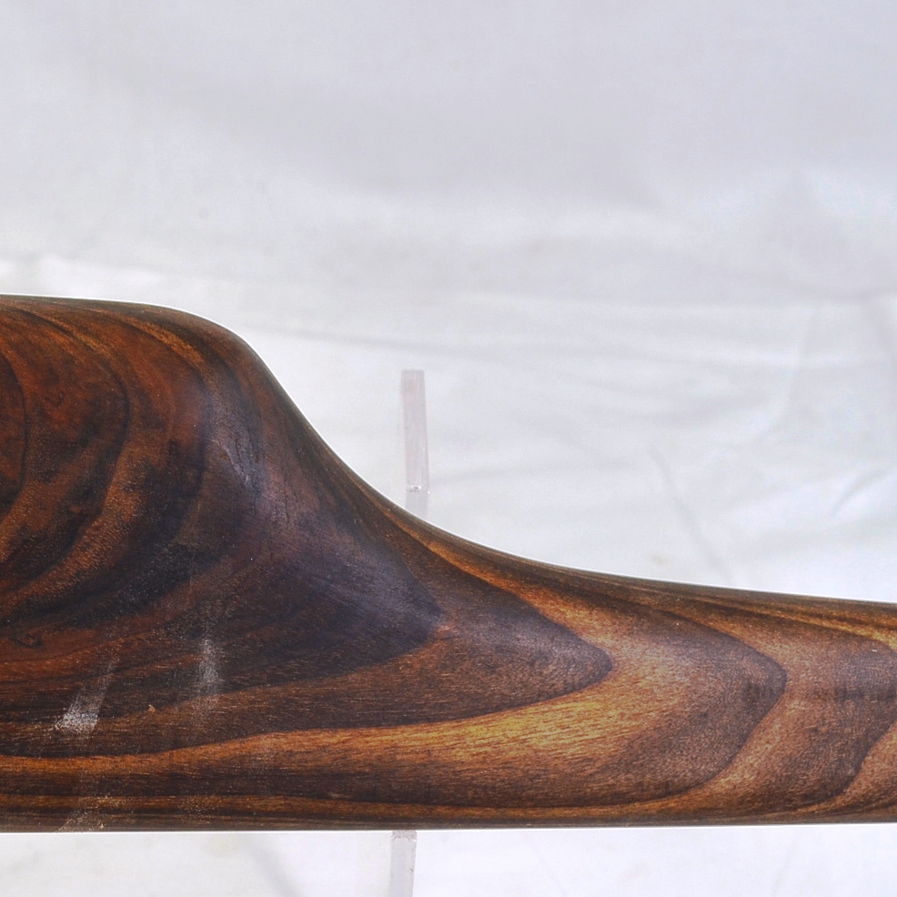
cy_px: 578
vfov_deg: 19.5
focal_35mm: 89
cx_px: 188
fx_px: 2609
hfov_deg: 19.3
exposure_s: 1/125
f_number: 5.6
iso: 200
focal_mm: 28
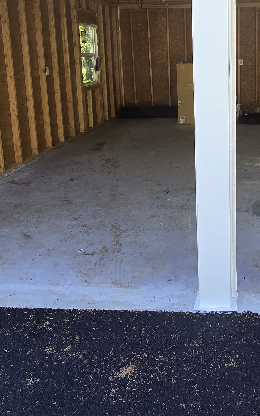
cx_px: 232
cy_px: 114
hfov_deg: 36.1
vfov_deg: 55.8
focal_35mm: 33
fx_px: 374
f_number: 2.2
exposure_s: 1/155
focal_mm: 2.2
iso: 50
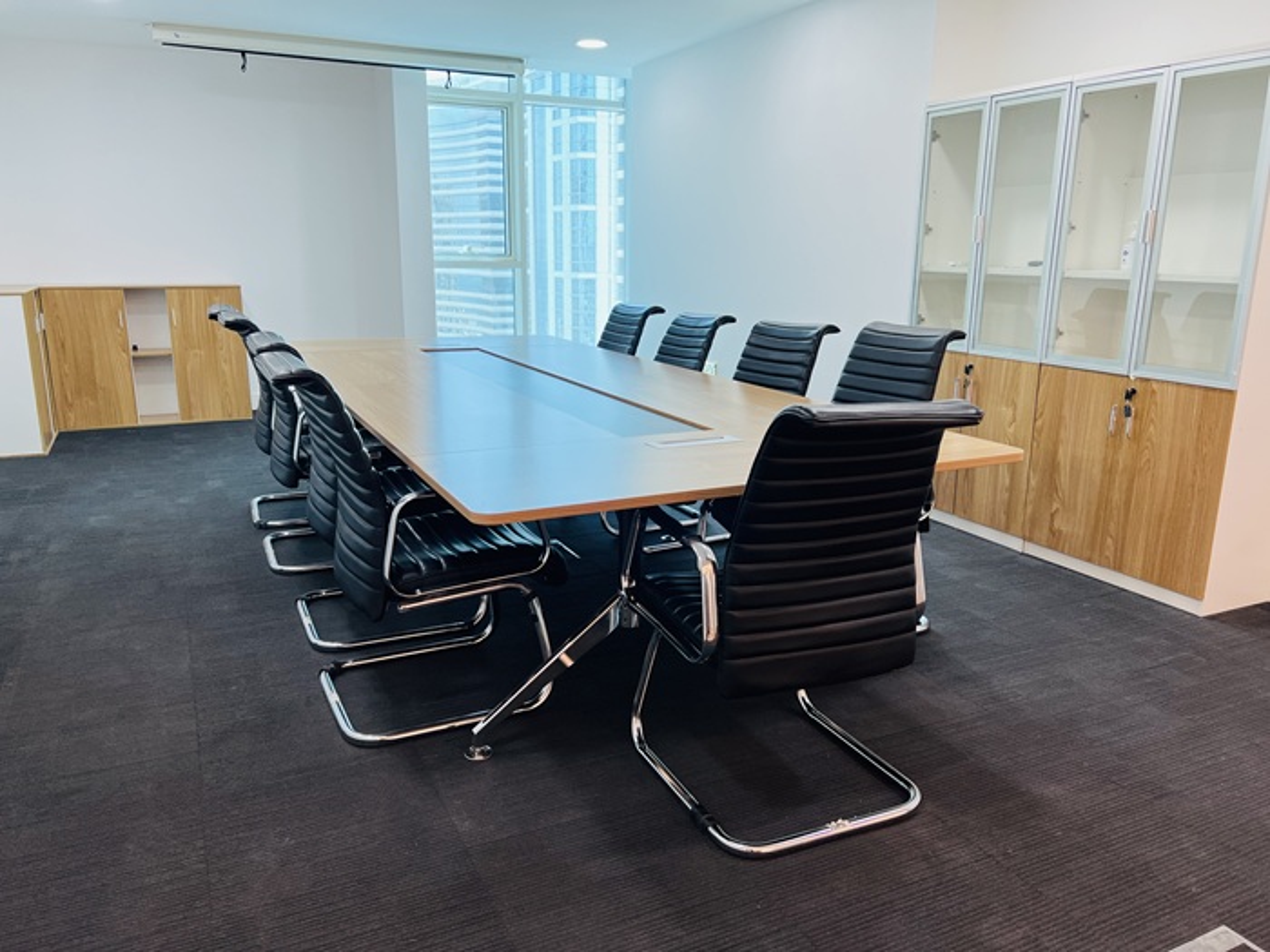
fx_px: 954
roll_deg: -0.5
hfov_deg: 67.3
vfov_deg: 53.1
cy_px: 476
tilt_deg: -14.5
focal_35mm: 26
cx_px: 635
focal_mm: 5.7
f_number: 1.5
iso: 50
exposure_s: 1/100
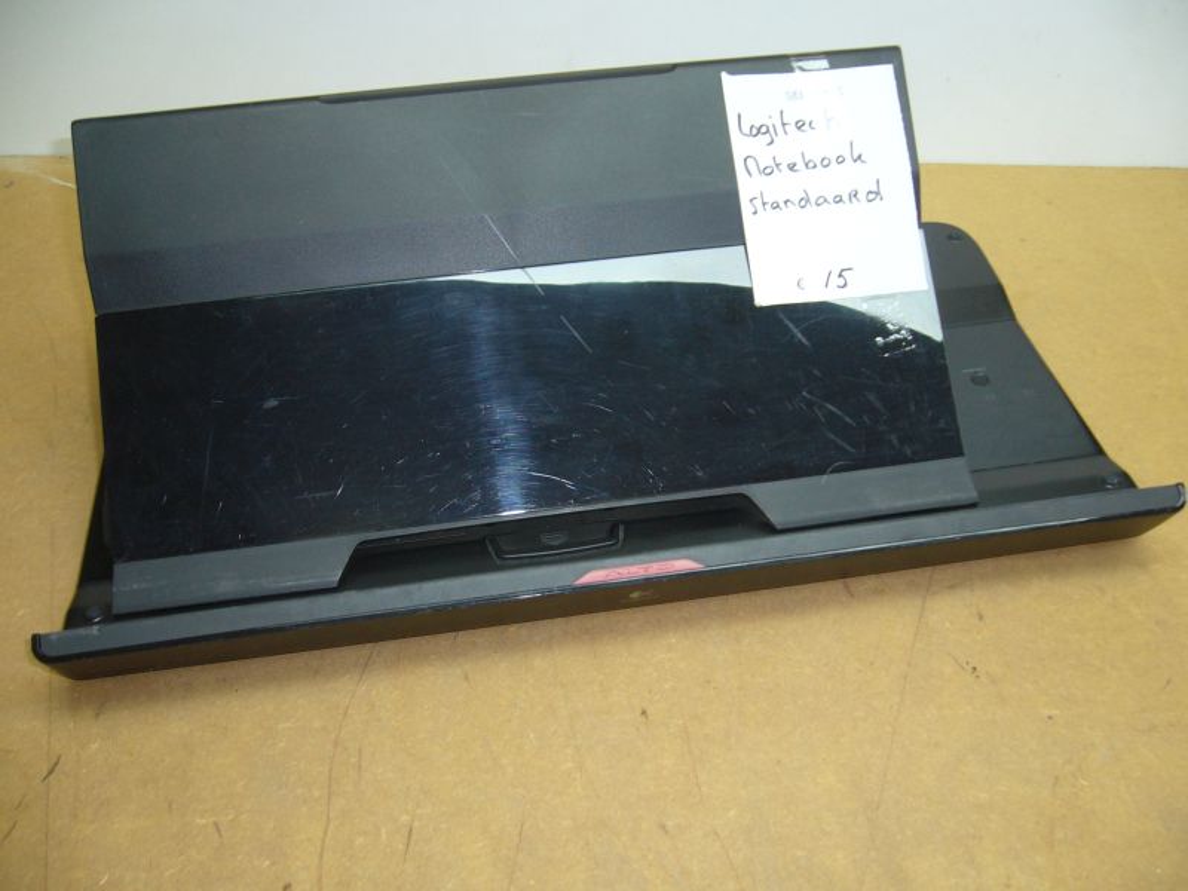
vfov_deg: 40.7
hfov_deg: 52.6
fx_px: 1201
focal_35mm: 35
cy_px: 446
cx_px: 594
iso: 100
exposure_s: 1/30
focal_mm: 5.8
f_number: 2.8
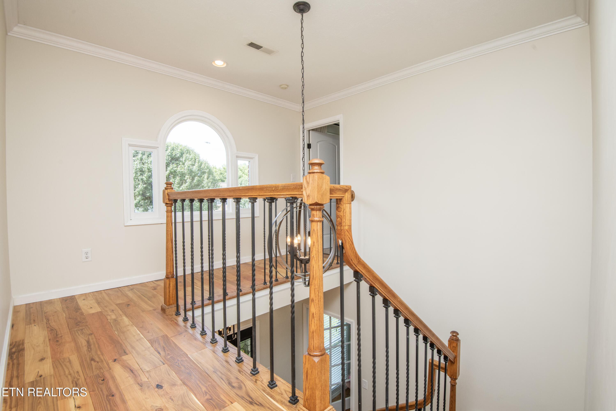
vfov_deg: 73.7
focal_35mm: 16
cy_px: 206
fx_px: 274
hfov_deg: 96.7
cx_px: 308
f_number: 9
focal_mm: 16
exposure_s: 1/125
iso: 400
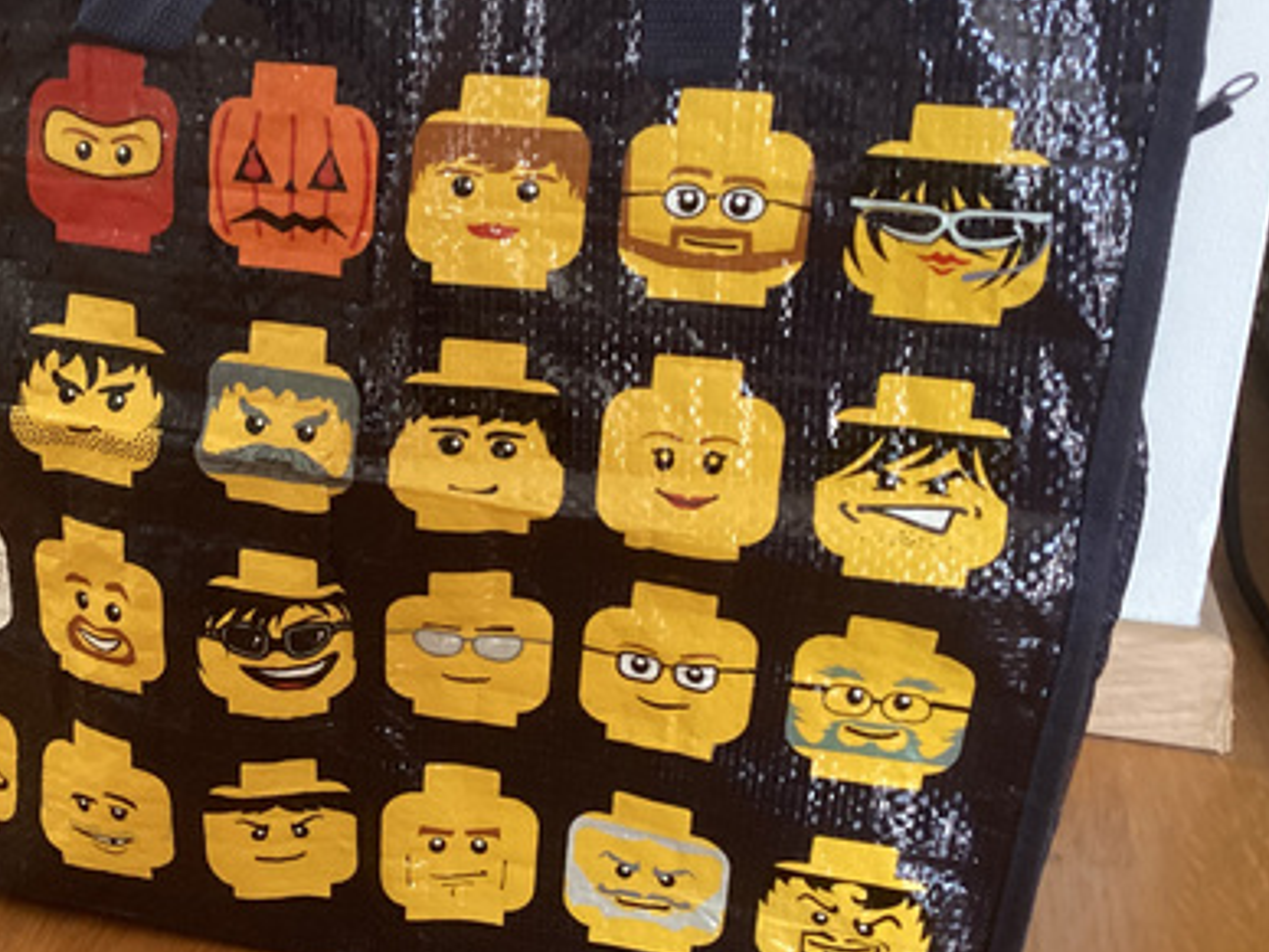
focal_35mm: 48
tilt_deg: -23.0
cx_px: 376
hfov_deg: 39.0
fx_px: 1760
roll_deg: +1.1
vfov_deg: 30.3
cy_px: 471
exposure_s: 1/40
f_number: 2.4
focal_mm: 3.3
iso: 320
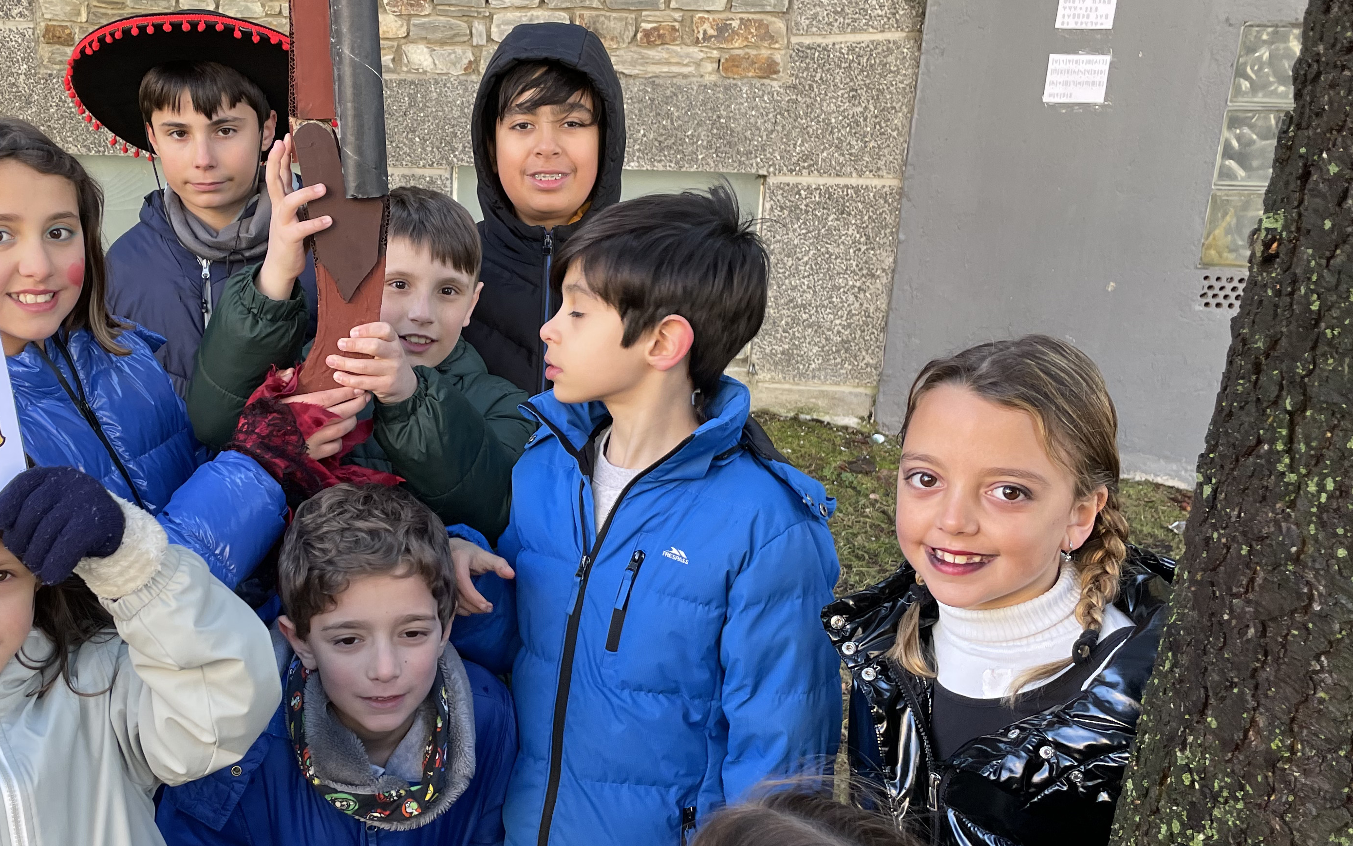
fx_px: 1475
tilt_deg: -22.5
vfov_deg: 31.9
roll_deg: +0.5
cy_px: 479
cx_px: 438
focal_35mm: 40
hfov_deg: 48.4
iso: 80
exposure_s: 1/121
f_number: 1.6
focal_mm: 4.2
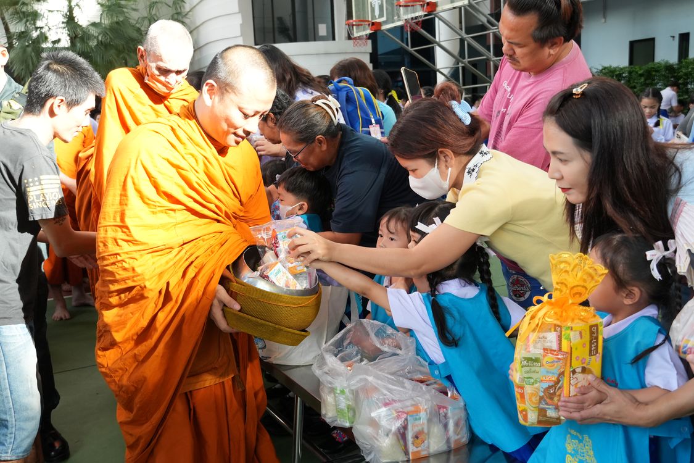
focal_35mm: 36
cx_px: 347
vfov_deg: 36.9
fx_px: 694
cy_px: 232
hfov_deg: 53.1
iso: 1000
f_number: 4
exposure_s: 1/400
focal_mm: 24
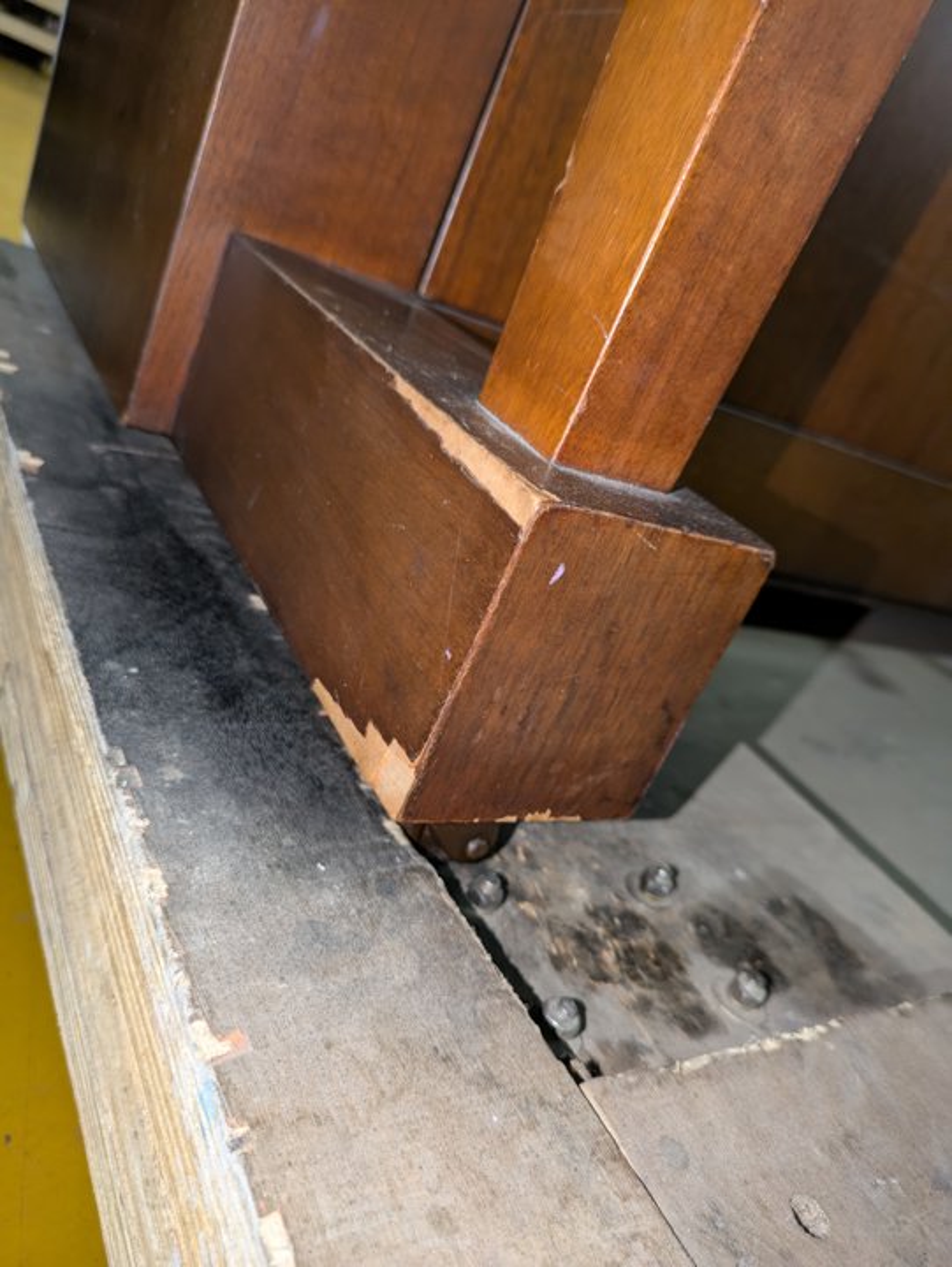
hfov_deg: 54.9
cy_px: 634
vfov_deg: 69.4
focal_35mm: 25
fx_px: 916
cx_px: 476
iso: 301
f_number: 1.89
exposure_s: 1/50
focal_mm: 5.43
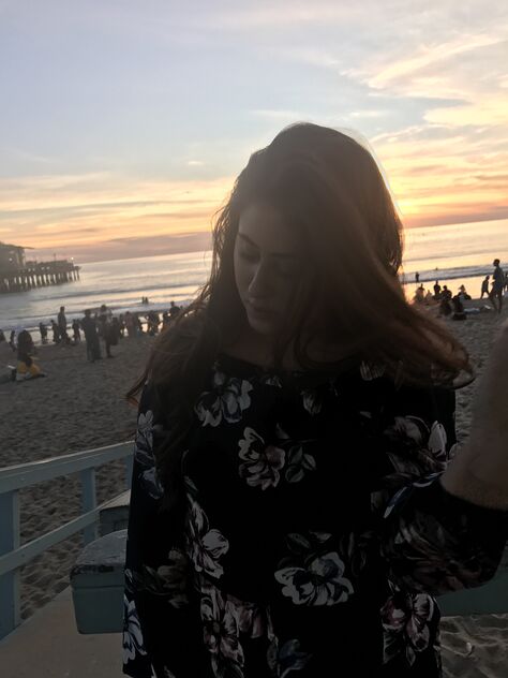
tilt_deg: -7.0
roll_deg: +5.9
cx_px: 254
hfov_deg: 49.7
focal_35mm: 28
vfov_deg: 63.4
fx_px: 548
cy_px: 339
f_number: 1.8
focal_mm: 3.99
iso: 20
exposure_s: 1/257
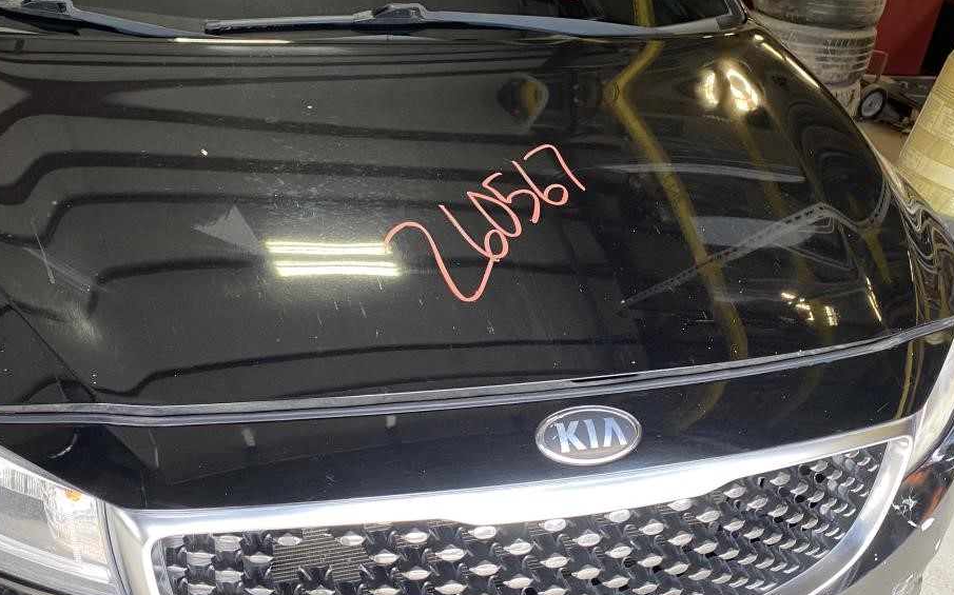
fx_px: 1014
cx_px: 376
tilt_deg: -28.2
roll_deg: -6.0
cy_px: 284
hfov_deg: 50.0
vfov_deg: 32.7
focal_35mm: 39
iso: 125
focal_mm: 4.25
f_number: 1.8
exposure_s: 1/80
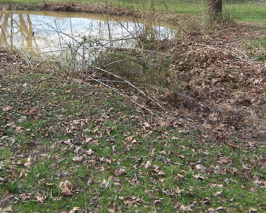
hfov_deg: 28.7
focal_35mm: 66
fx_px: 520
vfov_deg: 22.9
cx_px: 110
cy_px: 45
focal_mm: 6.3
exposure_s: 1/350
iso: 80
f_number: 2.8
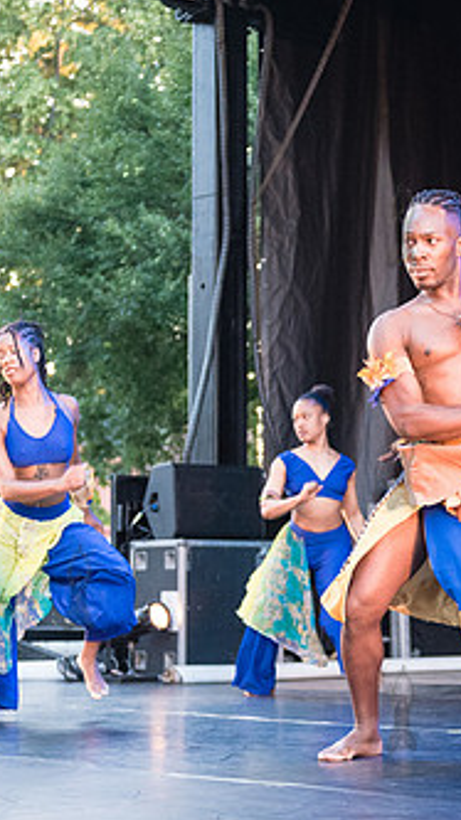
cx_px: 469
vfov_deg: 23.7
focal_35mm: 90
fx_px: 1958
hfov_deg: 13.2
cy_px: 429
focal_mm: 45
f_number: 2.8
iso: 3200
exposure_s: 1/400
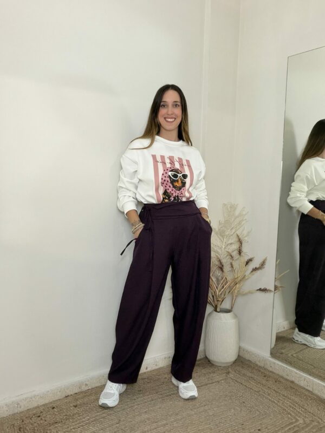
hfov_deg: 46.8
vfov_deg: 60.0
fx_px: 376
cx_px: 162
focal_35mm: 30
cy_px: 216
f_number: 1.9
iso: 160
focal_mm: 2.71
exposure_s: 1/60
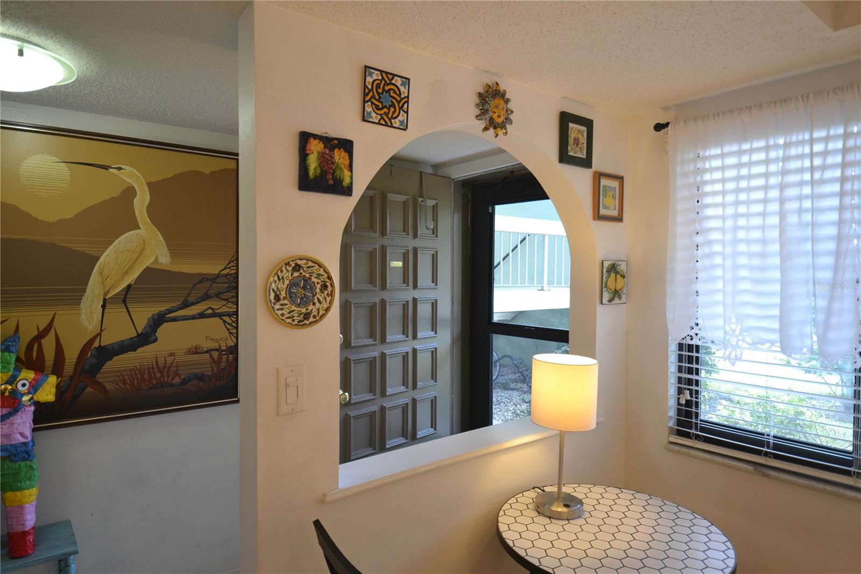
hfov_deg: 81.2
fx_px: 502
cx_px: 430
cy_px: 287
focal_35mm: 21
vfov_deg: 59.5
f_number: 4
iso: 560
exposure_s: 1/60
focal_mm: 14
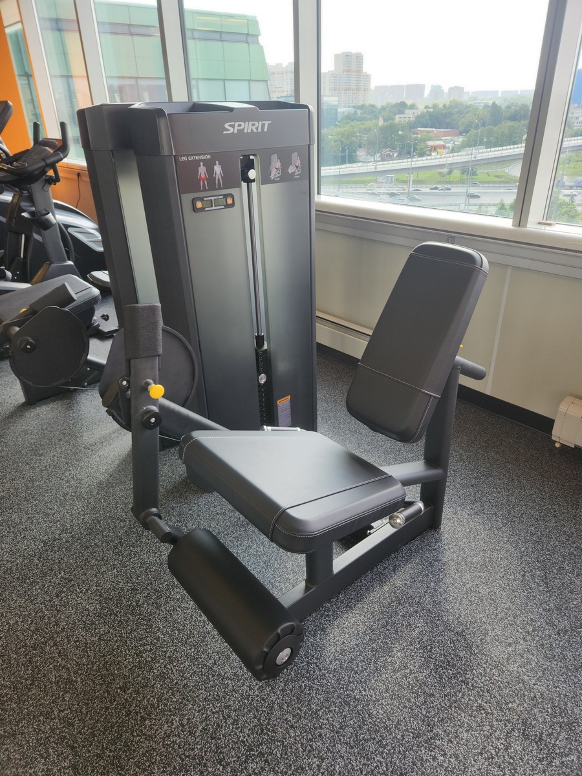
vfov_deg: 73.9
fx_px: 516
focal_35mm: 23
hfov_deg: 58.9
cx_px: 291
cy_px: 388
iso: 25
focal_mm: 5.4
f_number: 1.8
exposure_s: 1/120
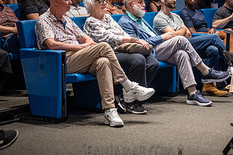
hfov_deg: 17.6
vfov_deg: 11.8
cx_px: 134
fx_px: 750
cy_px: 29
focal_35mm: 116
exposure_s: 1/200
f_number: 4
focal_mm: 64
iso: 5000
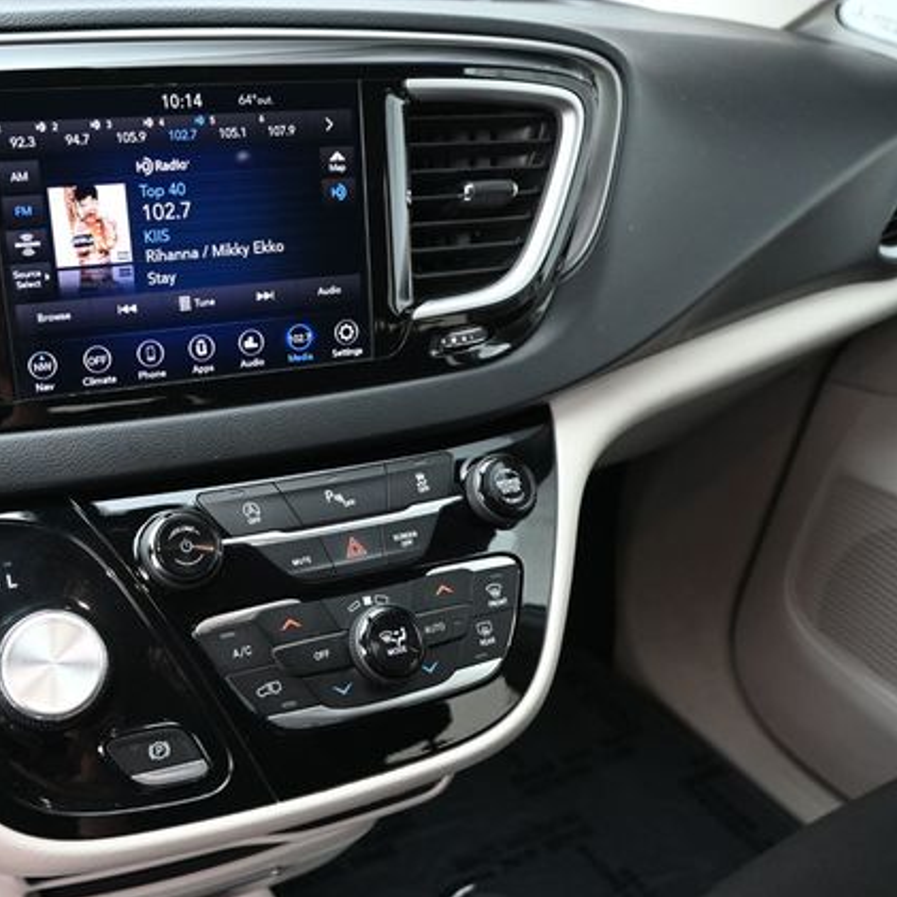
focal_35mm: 31
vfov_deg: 52.5
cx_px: 217
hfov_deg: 50.2
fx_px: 909
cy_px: 452
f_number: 3.5
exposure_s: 1/125
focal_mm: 16
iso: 720
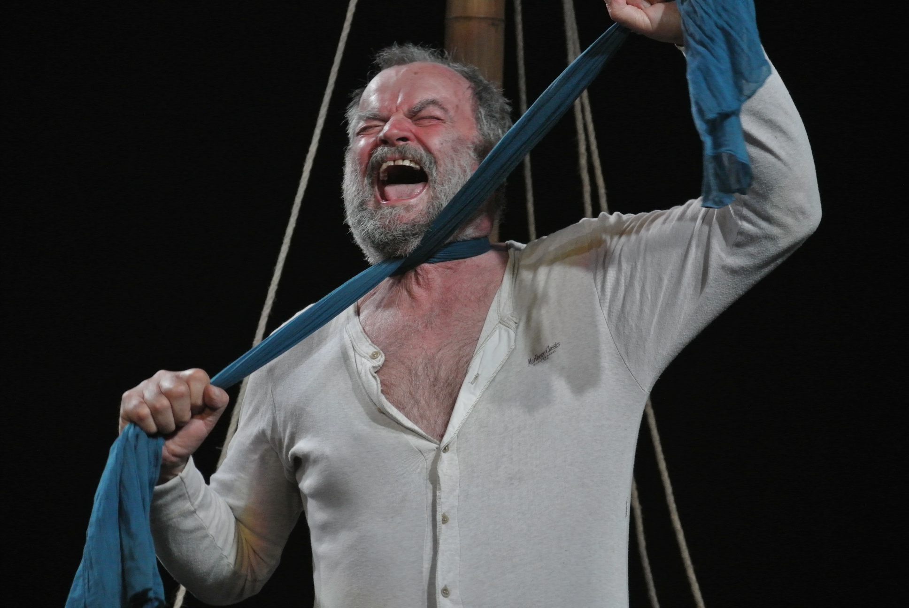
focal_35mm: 208
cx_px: 454
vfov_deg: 6.6
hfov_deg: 9.9
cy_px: 304
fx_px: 5258
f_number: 4.8
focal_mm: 77.1
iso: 800
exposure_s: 1/80
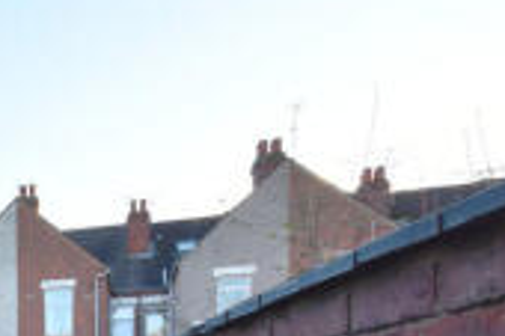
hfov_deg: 34.5
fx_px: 589
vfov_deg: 27.7
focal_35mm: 42
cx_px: -134
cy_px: 409
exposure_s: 1/250
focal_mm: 10
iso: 800
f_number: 8
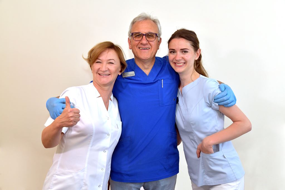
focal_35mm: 48
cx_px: 142
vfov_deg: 28.1
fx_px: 380
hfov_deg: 41.1
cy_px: 95
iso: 1000
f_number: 8
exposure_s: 1/250
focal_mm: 48
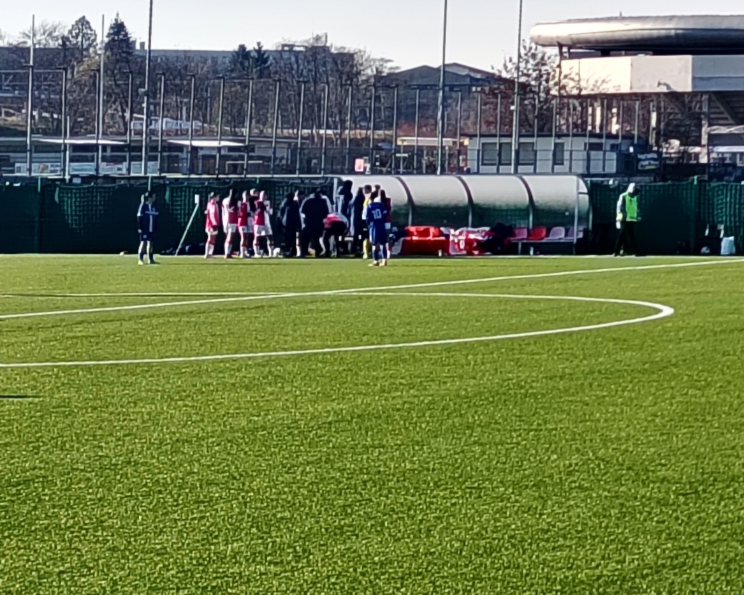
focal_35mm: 132
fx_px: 2907
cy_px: -24
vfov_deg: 11.6
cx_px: 1394
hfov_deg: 13.0
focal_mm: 5.25
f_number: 1.75
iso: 100
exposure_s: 1/752
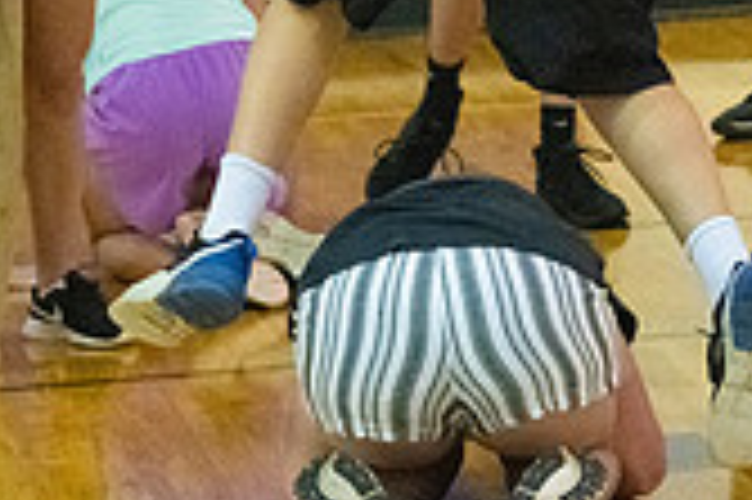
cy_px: -187
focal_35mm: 320
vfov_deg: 4.3
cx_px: 455
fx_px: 6678
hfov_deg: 6.4
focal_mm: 92
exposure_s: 1/640
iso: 6400
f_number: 4.5
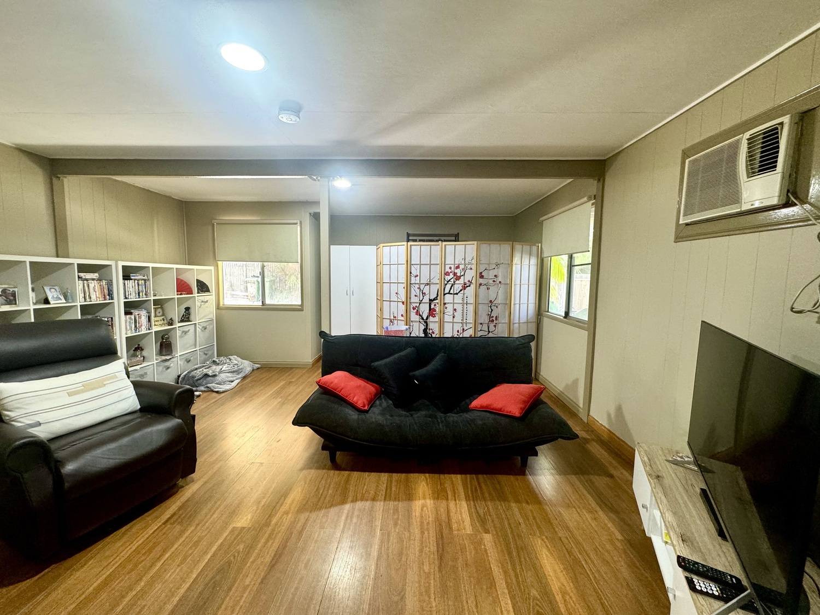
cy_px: 308
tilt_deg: -5.1
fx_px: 332
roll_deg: +0.0
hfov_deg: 102.1
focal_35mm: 14
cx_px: 410
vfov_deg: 85.7
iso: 200
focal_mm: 2.22
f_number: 2.2
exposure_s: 1/50
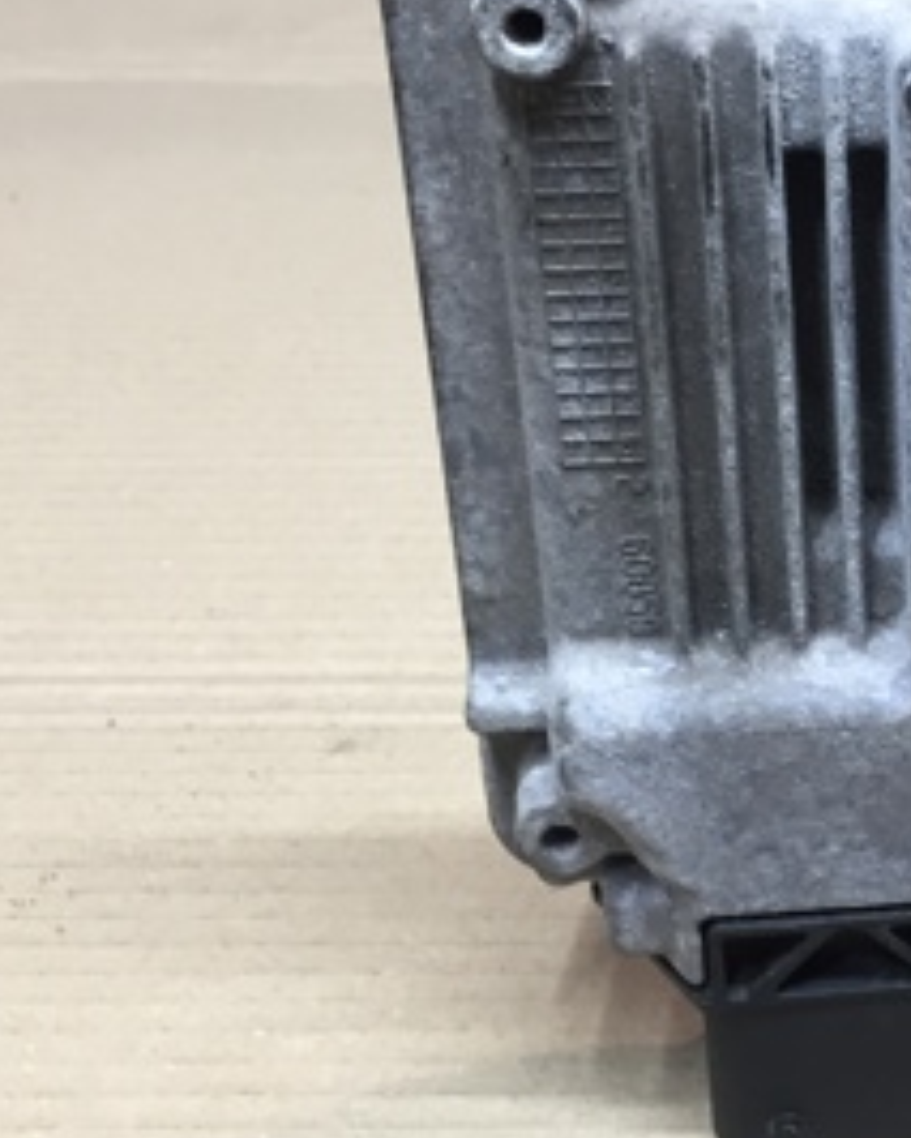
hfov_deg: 20.8
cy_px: 492
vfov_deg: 27.9
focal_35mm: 68
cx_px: 1133
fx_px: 2290
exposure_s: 1/33
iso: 80
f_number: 2.2
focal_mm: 4.15
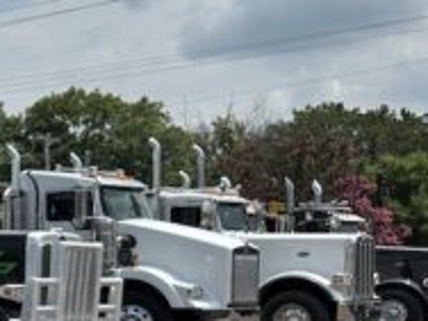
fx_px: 1212
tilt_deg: -0.9
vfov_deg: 14.9
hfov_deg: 16.0
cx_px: -405
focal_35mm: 98
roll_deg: -1.0
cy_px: 307
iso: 80
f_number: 1.78
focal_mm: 6.86
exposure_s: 1/6623
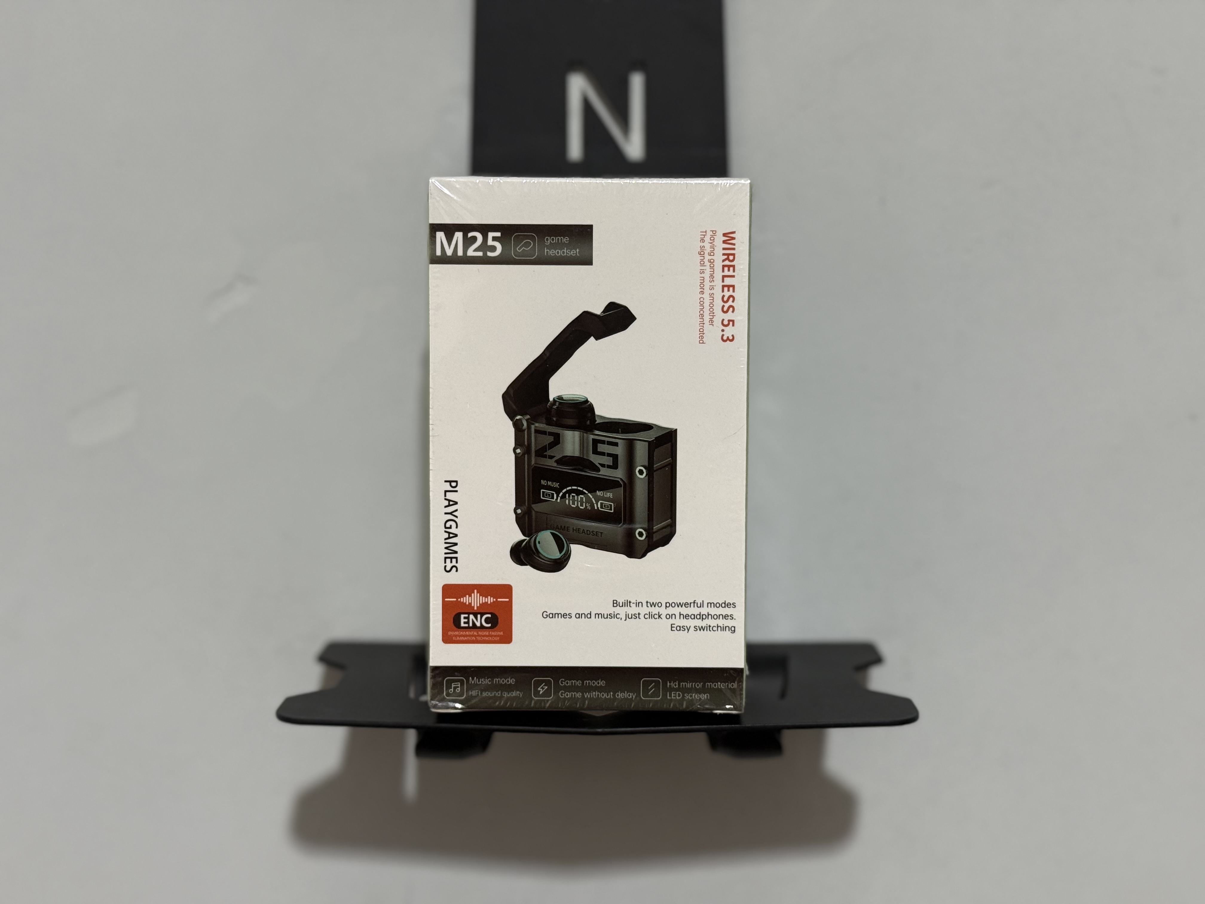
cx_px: 602
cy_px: 452
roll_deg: -1.0
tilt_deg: -4.8
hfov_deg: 39.7
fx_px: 1671
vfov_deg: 30.3
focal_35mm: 48
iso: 160
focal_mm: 6.76
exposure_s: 1/60
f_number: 1.78
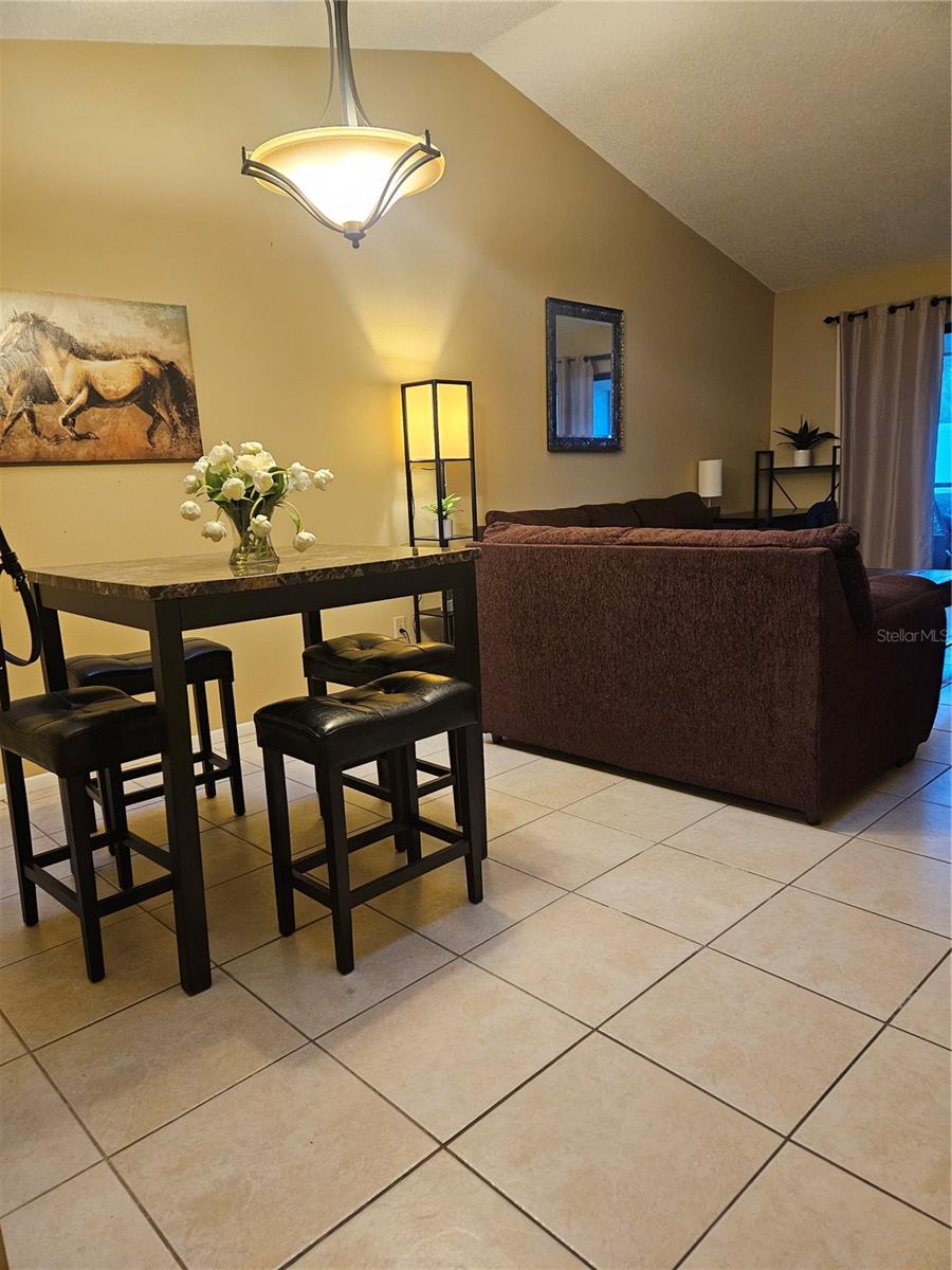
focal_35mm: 23
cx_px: 476
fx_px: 843
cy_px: 635
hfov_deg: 58.9
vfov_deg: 73.9
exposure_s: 1/60
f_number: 1.8
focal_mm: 5.4
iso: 640
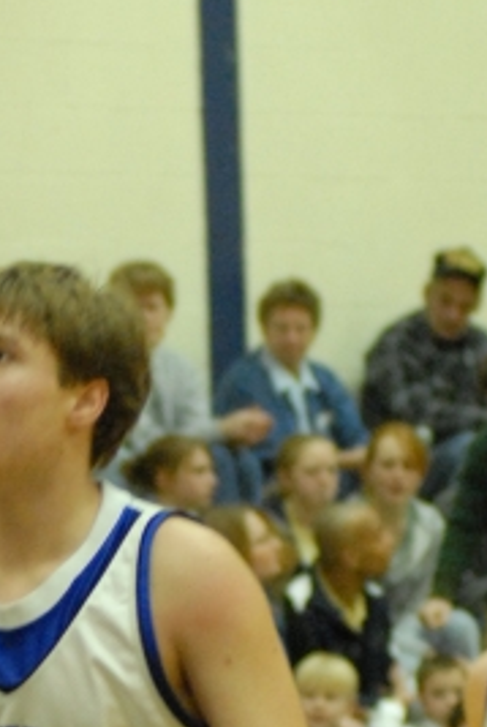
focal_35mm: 435
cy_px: 697
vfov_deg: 4.7
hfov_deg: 3.2
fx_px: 8792
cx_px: 65
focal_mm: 80
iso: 1250
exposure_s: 1/50
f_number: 4
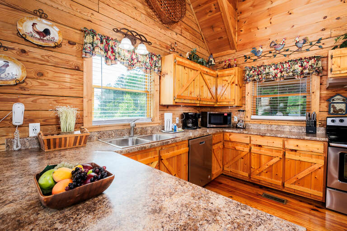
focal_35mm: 15
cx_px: 174
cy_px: 116
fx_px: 145
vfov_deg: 77.3
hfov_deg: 100.4
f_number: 8
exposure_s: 1/30
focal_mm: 10
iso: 200
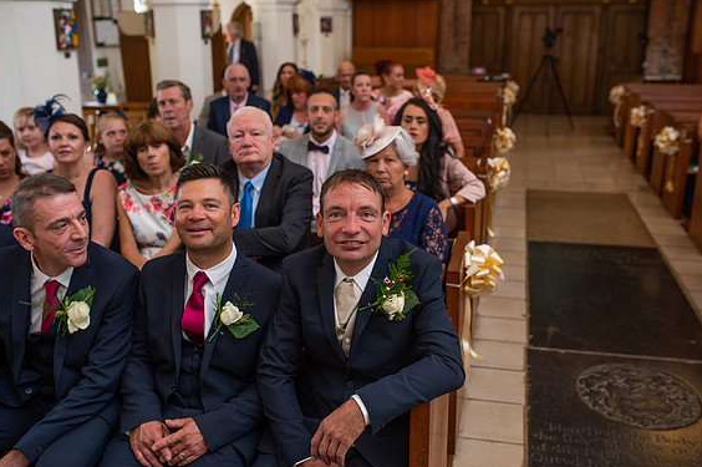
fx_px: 701
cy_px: 237
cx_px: 345
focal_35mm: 36
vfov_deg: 36.8
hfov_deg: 53.2
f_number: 3.2
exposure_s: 1/125
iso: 500
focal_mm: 35
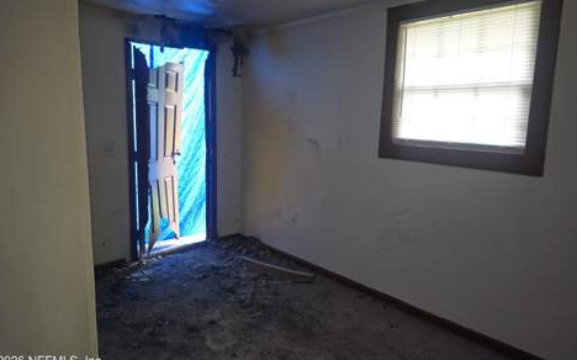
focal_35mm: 25
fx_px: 393
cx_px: 282
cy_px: 158
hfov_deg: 72.6
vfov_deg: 49.1
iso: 160
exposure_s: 1/24
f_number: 1.7
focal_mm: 6.3
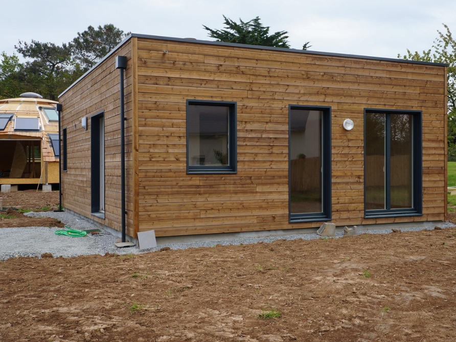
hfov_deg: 43.8
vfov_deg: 33.6
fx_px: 566
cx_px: 254
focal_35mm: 43
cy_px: 171
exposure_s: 1/100
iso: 200
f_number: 11
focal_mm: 26
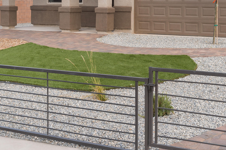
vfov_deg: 21.3
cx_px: 133
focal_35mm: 62
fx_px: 389
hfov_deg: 32.3
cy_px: 8
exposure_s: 1/160
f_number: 9
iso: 160
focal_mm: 32
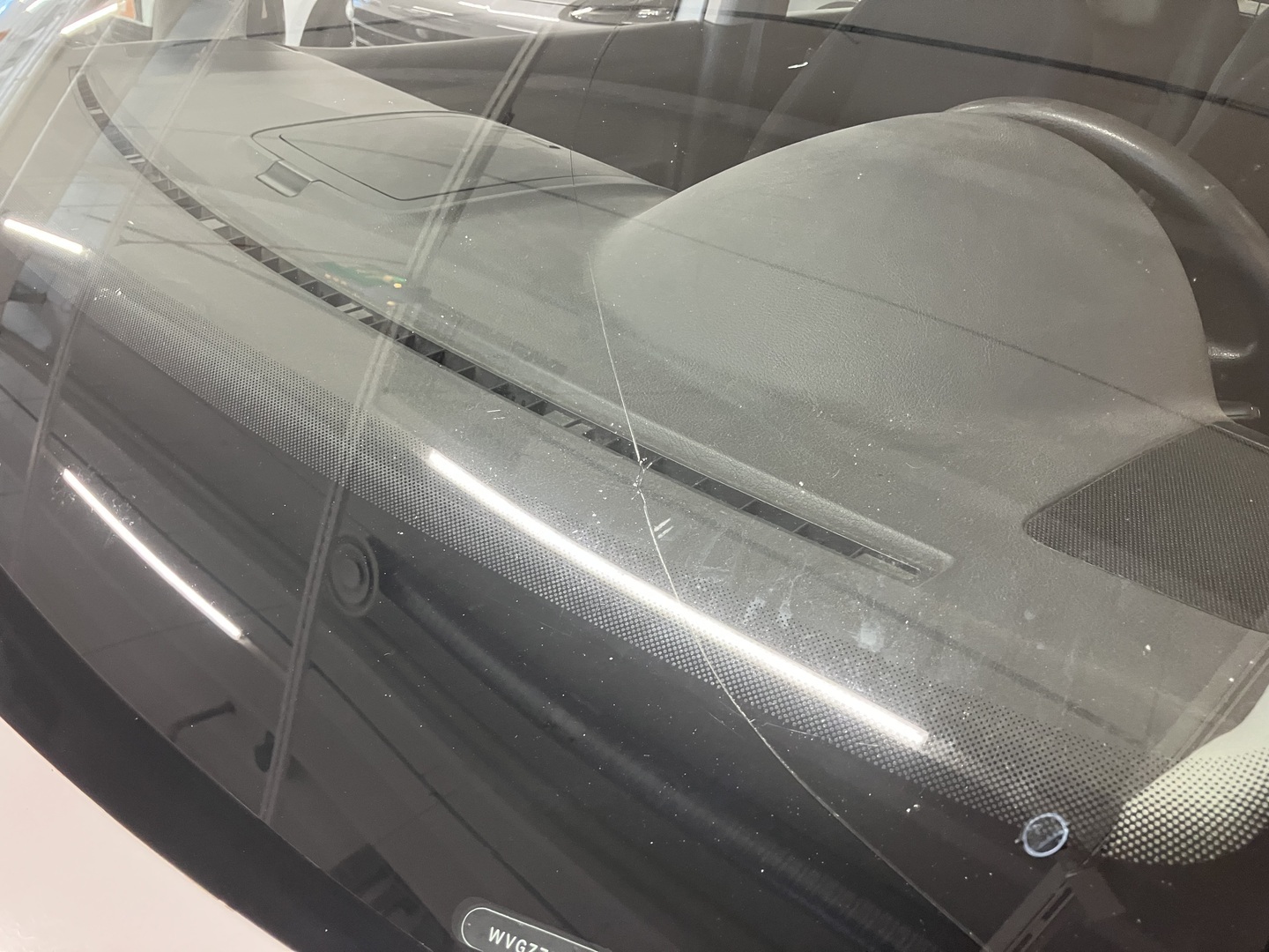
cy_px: 476
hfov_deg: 63.4
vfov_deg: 49.7
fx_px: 1026
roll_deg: -4.7
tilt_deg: -29.6
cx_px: 634
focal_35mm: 28
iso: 200
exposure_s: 1/50
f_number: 1.8
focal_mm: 3.99
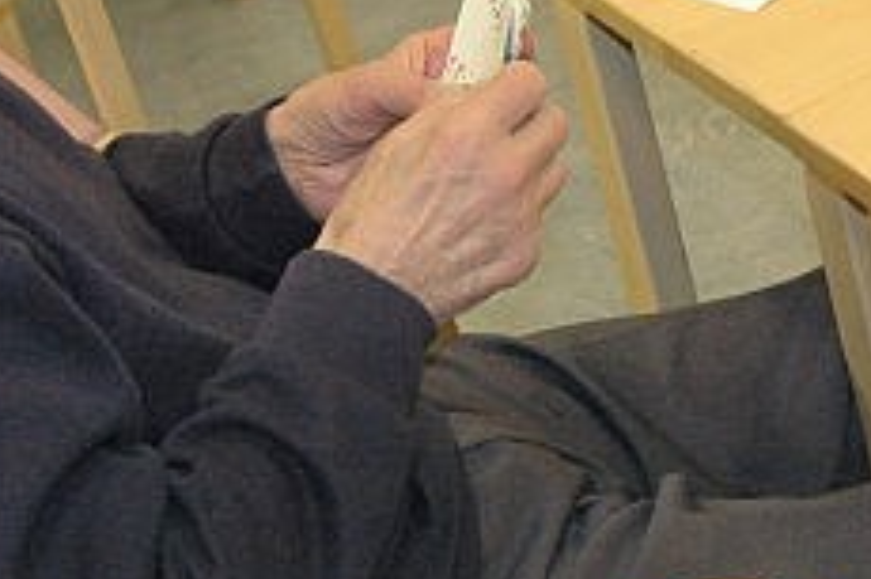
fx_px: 3320
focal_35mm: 137
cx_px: 352
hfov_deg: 14.9
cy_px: 110
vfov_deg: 9.9
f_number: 5
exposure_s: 1/100
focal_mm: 35
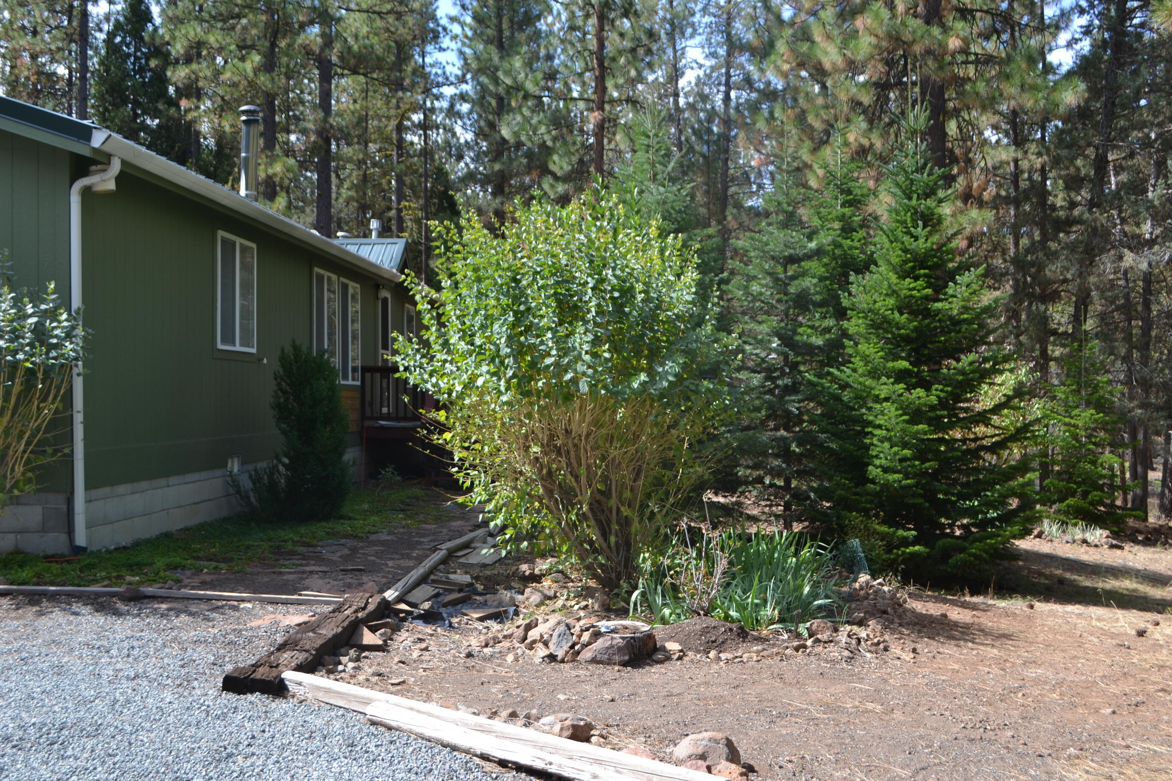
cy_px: 370
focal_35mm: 39
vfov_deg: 34.2
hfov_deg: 49.5
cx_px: 612
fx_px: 1270
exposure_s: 1/125
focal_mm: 24
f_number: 5.6
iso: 100
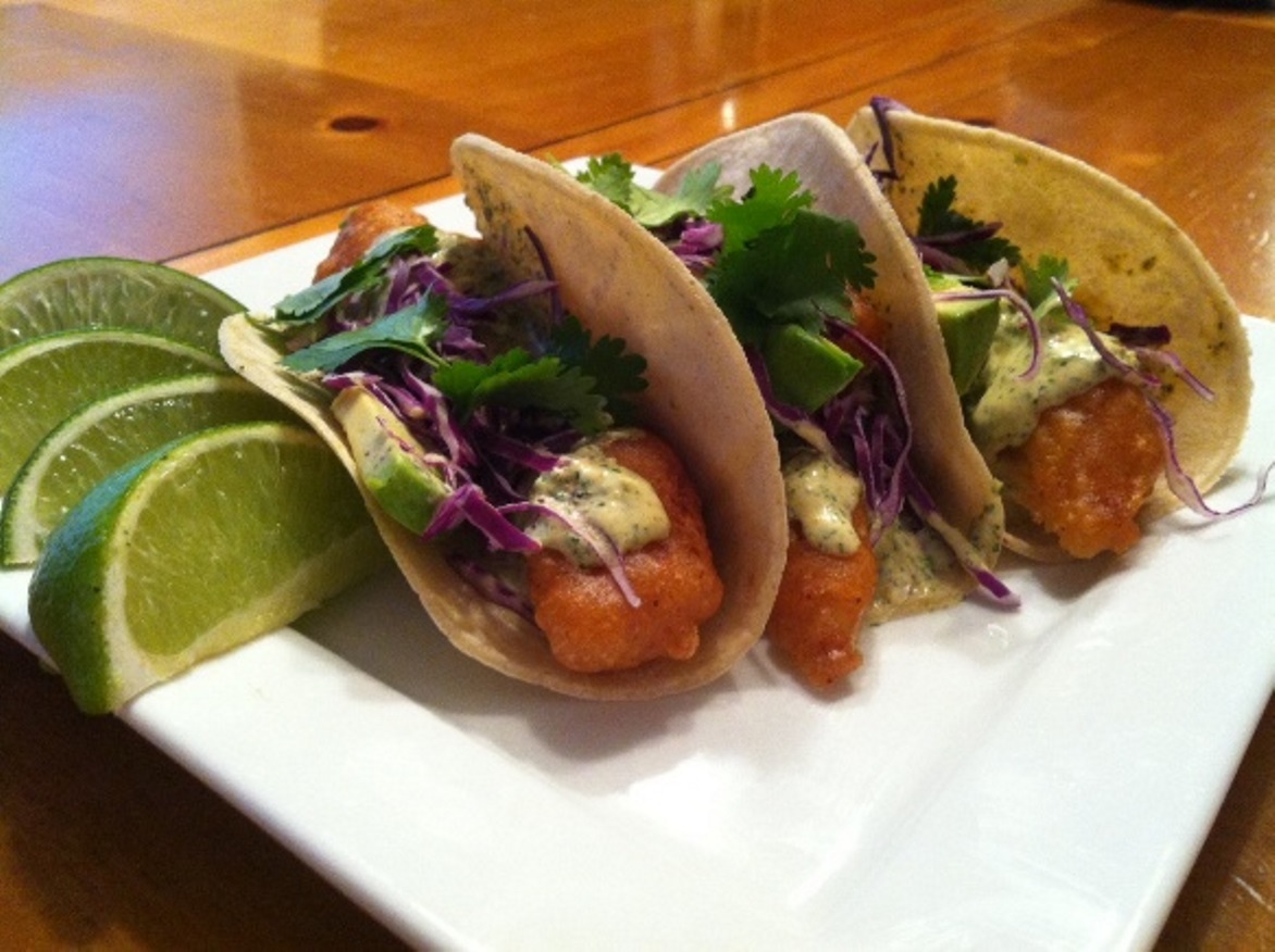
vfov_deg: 40.6
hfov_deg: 52.7
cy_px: 476
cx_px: 638
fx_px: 1288
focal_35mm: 35
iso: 320
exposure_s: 1/17
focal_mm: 3.85
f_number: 2.8
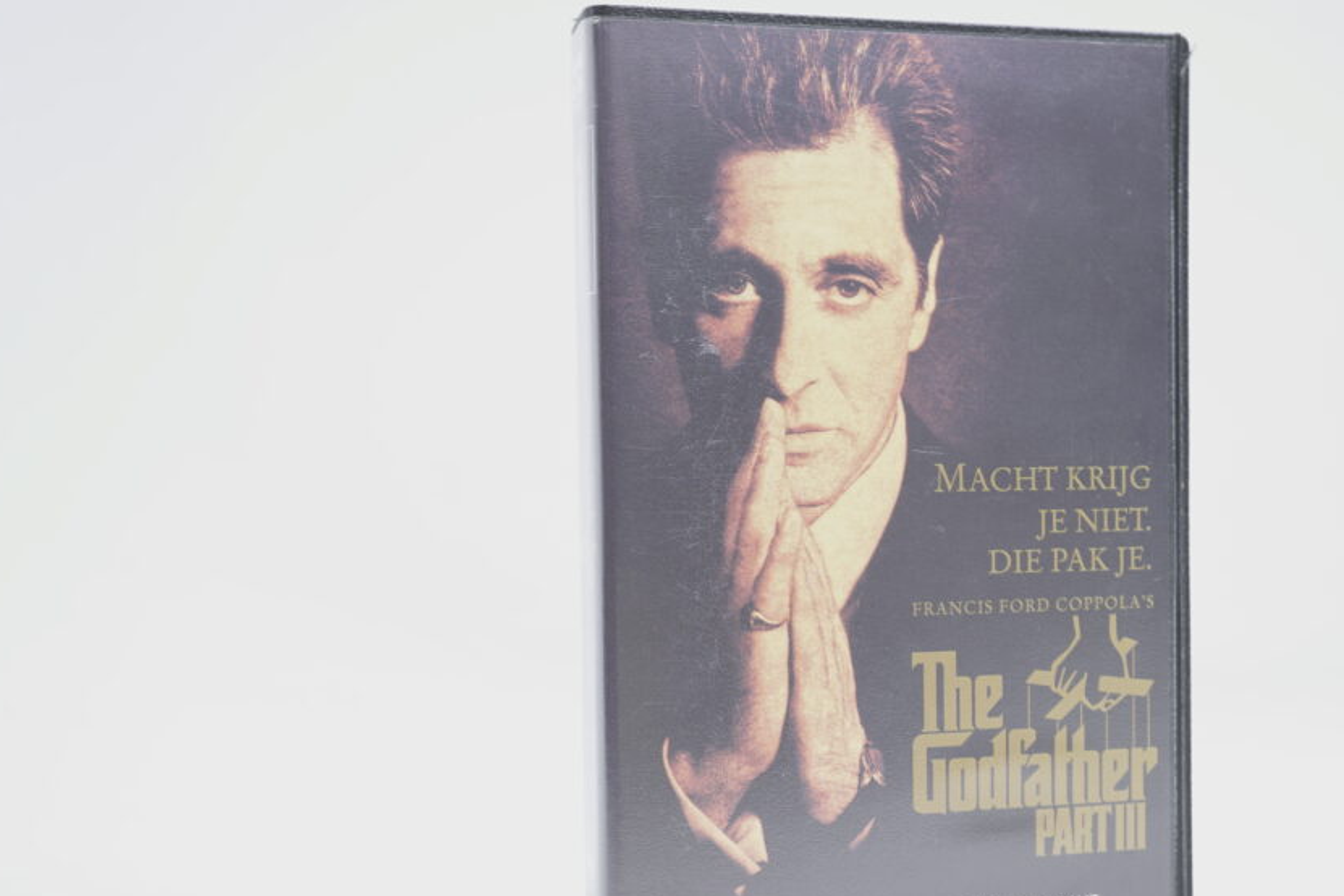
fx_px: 1941
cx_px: 896
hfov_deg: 37.8
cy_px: 543
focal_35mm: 52
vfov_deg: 25.9
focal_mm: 36
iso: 100
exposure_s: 1/3
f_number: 5.6
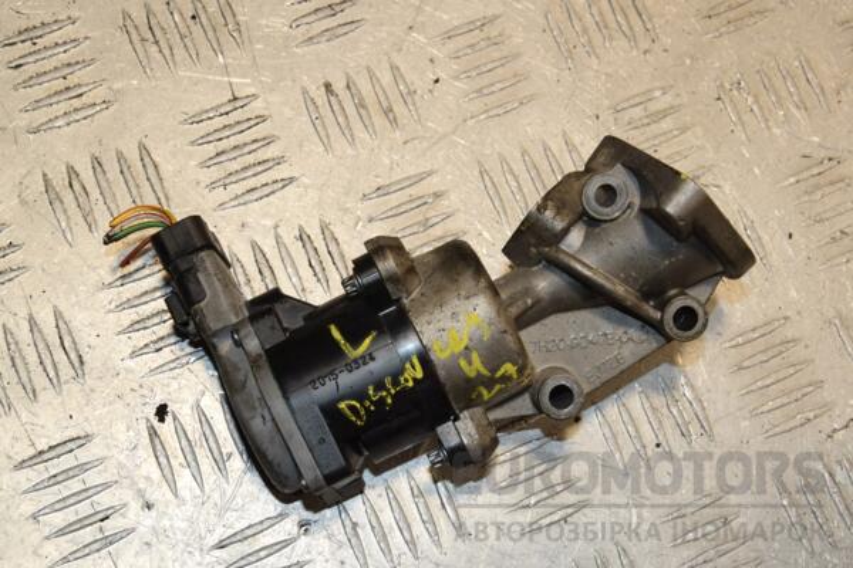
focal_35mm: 68
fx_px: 1599
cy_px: 284
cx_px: 426
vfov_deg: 20.2
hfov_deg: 29.9
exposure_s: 1/200
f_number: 11
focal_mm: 45
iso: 800
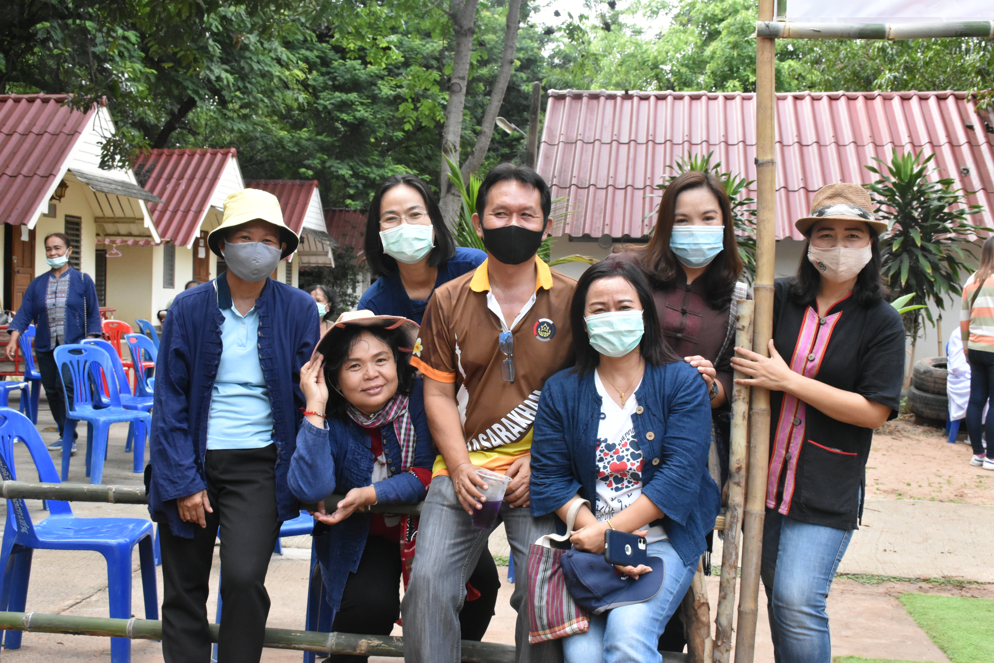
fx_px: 1242
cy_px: 332
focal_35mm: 45
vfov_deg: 29.9
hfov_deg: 43.6
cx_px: 497
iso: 2500
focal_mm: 30
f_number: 10
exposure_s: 1/400
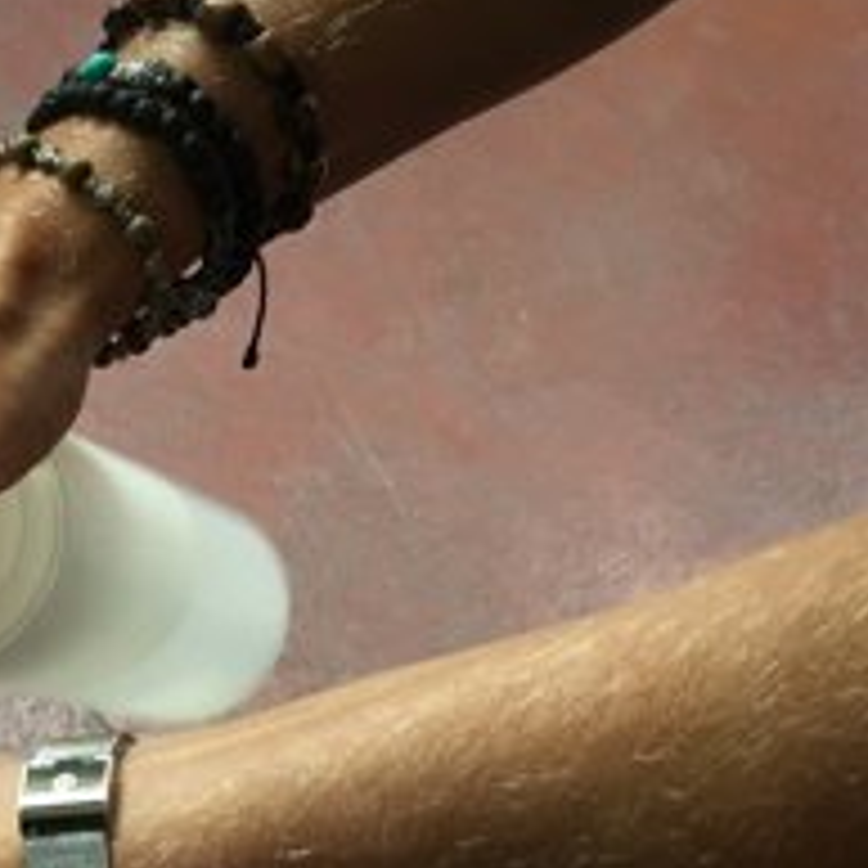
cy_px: 805
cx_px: -85
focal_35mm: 85
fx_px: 2411
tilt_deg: -47.8
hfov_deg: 19.5
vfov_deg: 20.0
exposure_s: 1/17
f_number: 2.2
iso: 32
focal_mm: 4.15
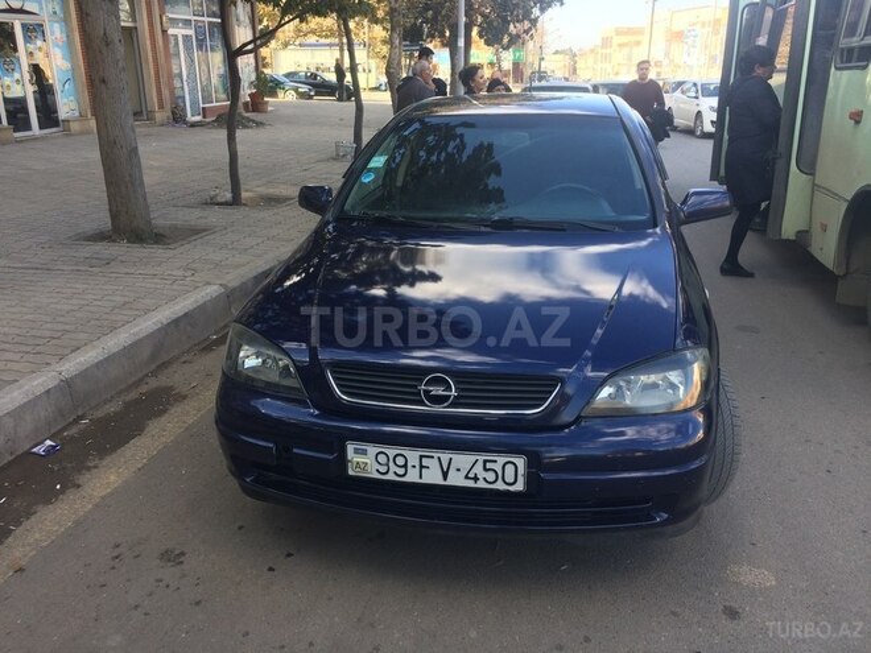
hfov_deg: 61.7
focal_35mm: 29
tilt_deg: -21.4
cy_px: 326
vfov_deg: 48.2
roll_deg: +1.2
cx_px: 436
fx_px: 730
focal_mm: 4.15
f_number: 2.2
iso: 32
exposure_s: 1/230
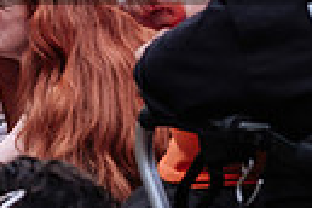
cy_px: -121
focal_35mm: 357
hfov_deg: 5.6
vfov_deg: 3.8
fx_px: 3094
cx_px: -365
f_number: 4
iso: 400
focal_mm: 50
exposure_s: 1/250
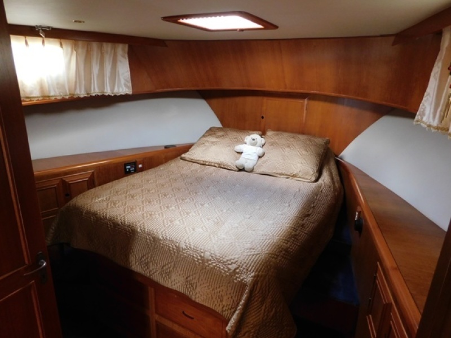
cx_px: 226
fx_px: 300
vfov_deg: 58.9
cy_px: 169
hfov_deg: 73.9
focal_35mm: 23
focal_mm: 4
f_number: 3
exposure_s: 1/30
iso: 320
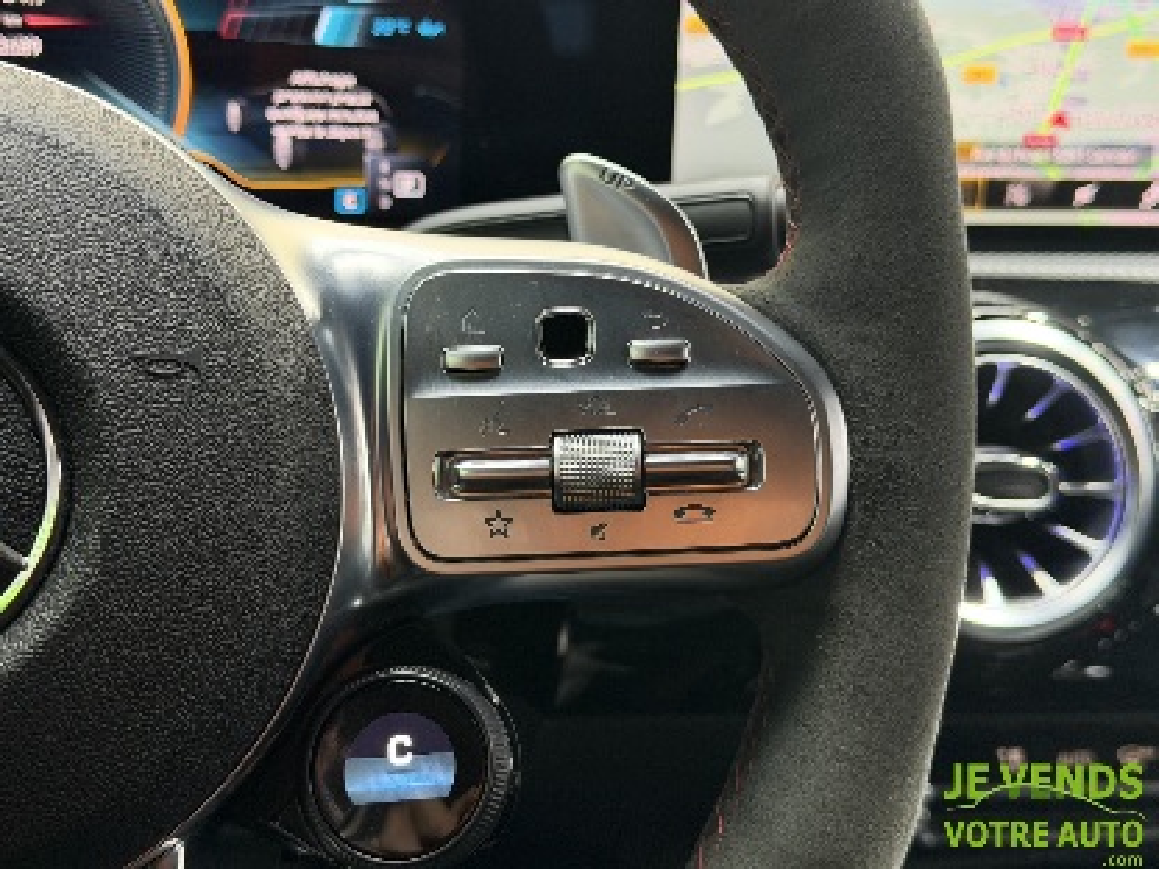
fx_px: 1607
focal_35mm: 48
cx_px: 580
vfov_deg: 30.3
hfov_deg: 39.7
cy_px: 434
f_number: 1.78
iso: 400
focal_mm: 6.76
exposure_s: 1/33
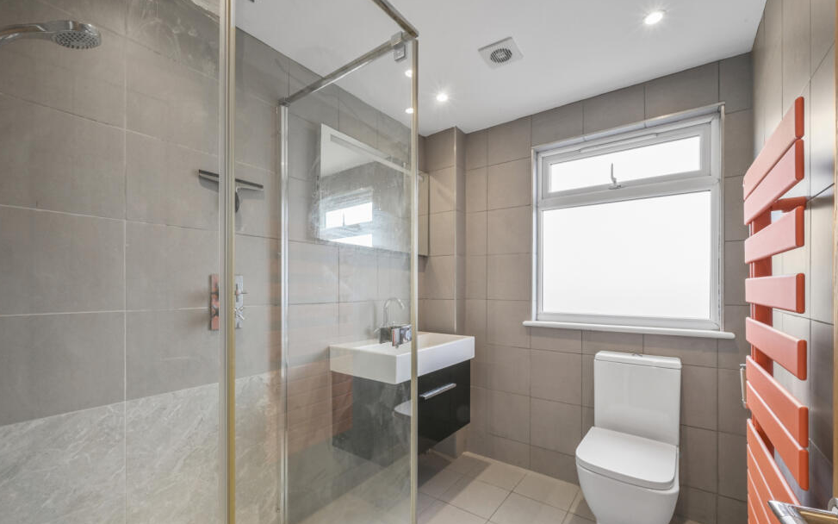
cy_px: 290
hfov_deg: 101.5
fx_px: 343
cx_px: 422
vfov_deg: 74.6
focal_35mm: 15
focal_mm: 14
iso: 200
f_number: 16
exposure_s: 1/2
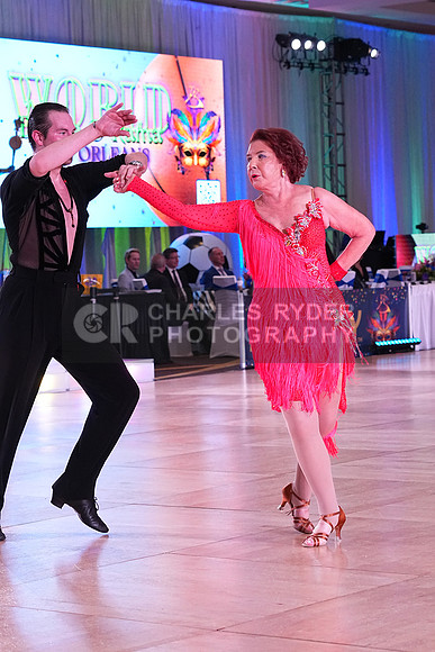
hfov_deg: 13.3
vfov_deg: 19.8
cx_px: 218
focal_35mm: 103
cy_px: 326
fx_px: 1866
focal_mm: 69
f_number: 5
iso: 3200
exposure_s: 1/400
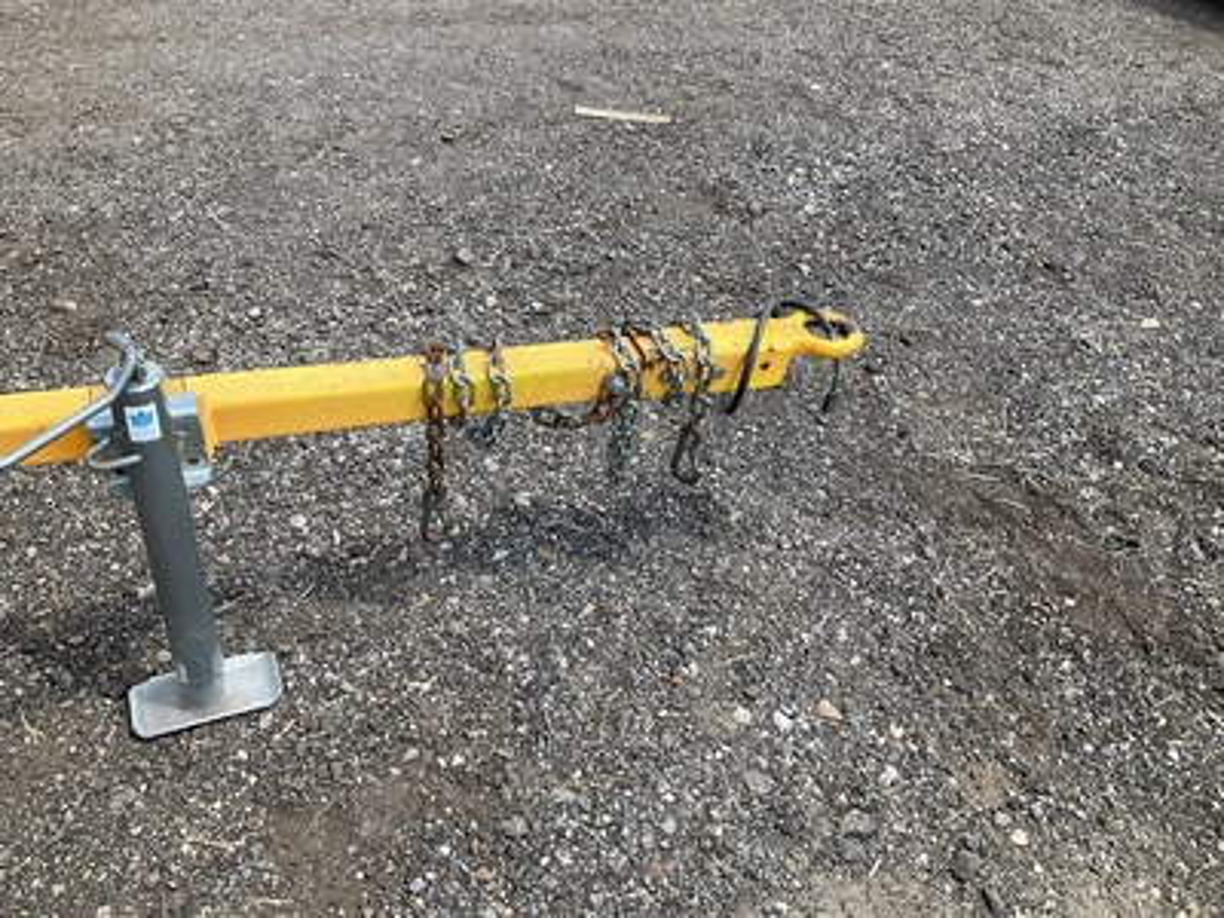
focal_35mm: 29
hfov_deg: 61.7
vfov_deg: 48.2
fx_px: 1025
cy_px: 459
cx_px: 612
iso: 25
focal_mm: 3
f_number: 1.8
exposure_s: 1/635
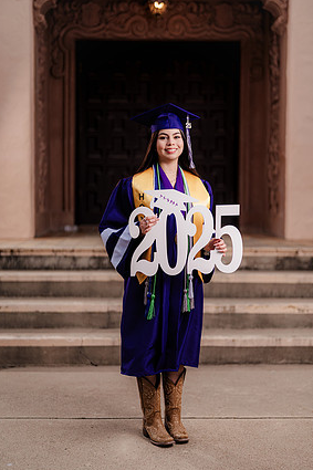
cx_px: 159
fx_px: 692
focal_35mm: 53
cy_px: 237
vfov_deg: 37.5
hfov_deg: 25.5
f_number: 1.2
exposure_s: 1/2500
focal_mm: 50
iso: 100
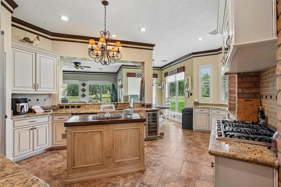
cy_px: 94
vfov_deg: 73.7
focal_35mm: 16
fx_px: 125
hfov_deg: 96.7
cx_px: 140
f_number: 8
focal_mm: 16
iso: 400
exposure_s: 1/15
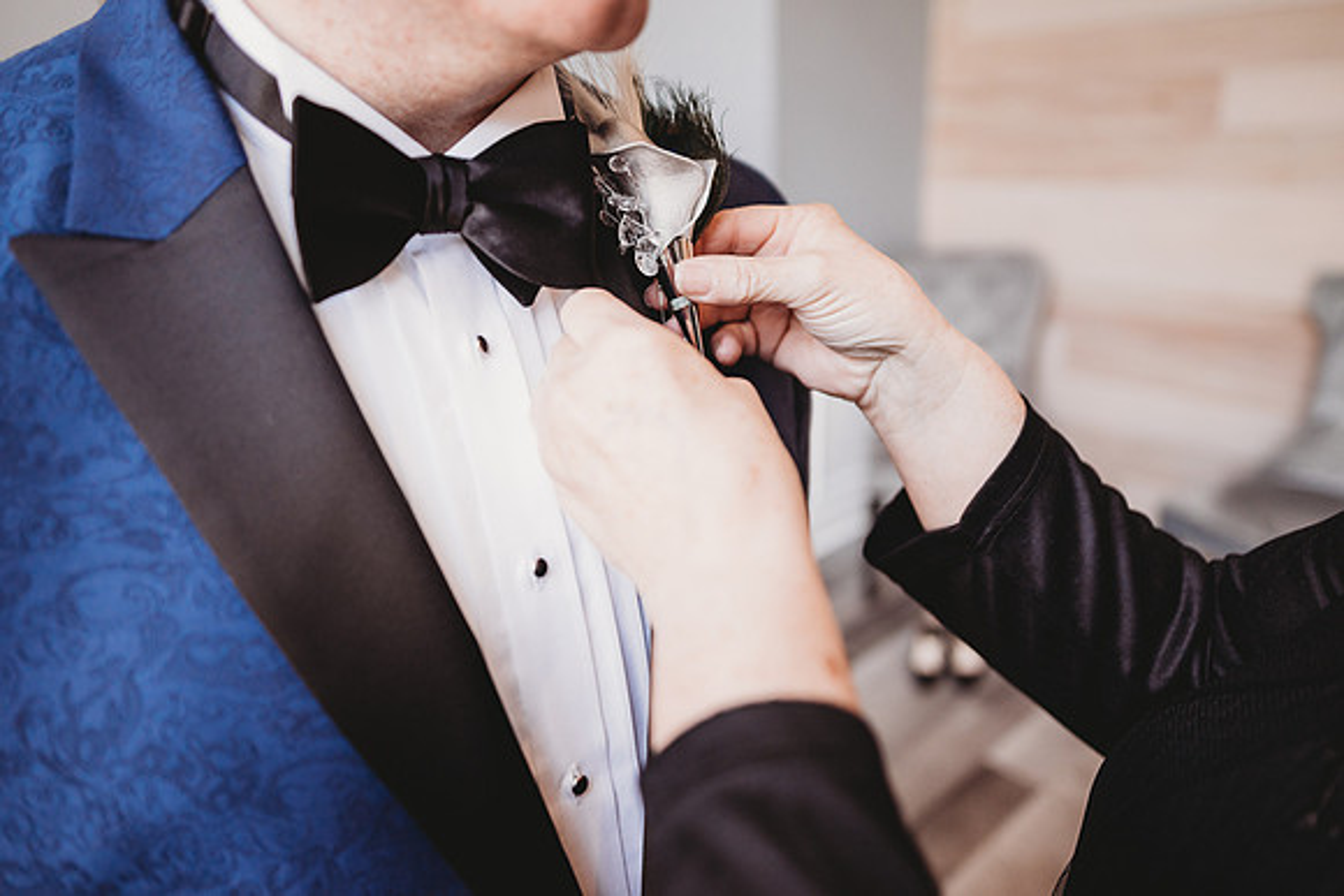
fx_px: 896
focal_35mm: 24
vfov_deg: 53.2
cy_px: 448
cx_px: 672
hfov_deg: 73.7
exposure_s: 1/320
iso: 400
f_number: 1.8
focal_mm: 24
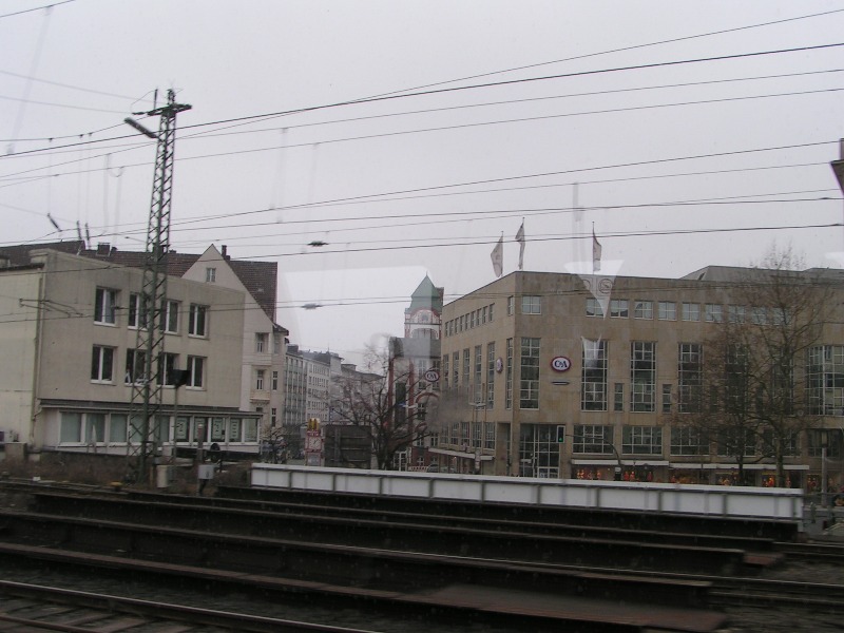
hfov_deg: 49.0
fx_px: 927
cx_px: 422
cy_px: 316
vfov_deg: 37.7
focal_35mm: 38
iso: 50
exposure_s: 1/100
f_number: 5.6
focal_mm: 5.8
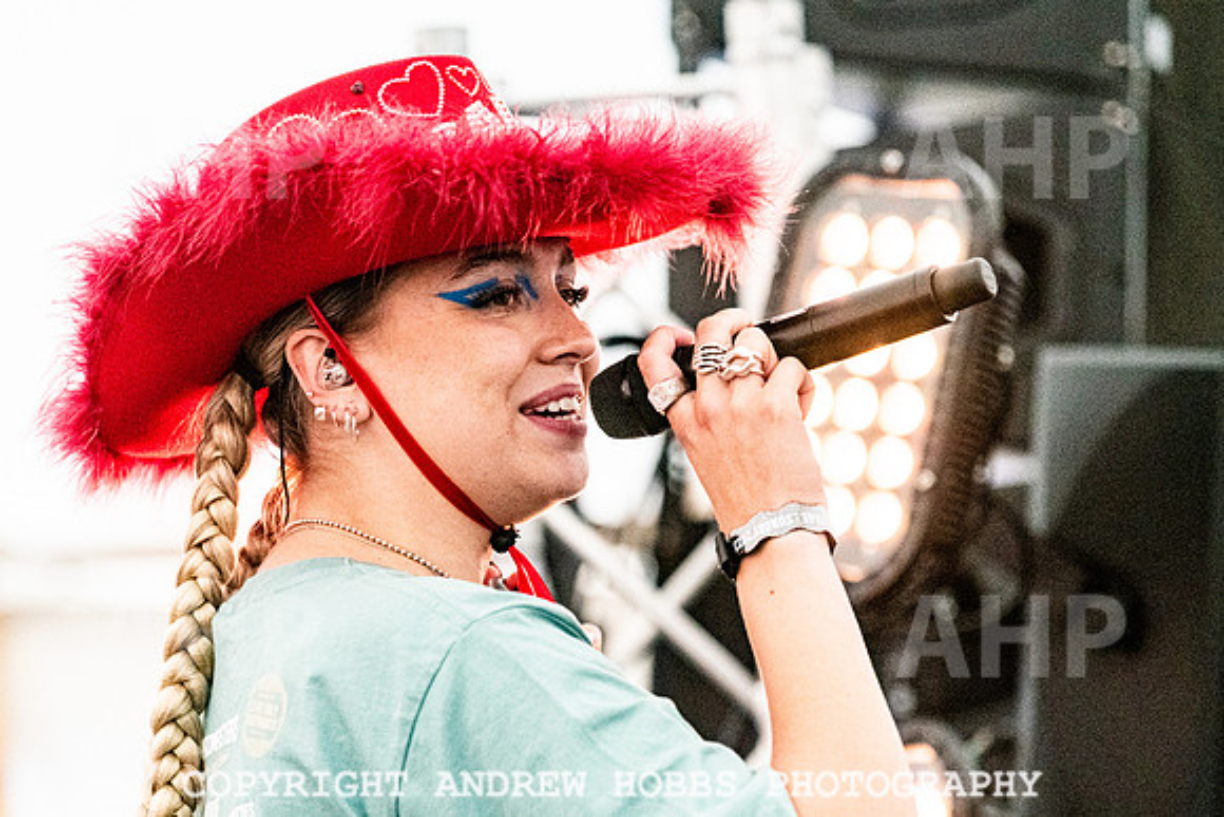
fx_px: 7852
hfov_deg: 8.9
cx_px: 514
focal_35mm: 231
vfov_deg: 6.0
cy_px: 474
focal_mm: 170
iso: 1250
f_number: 3.2
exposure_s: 1/4000
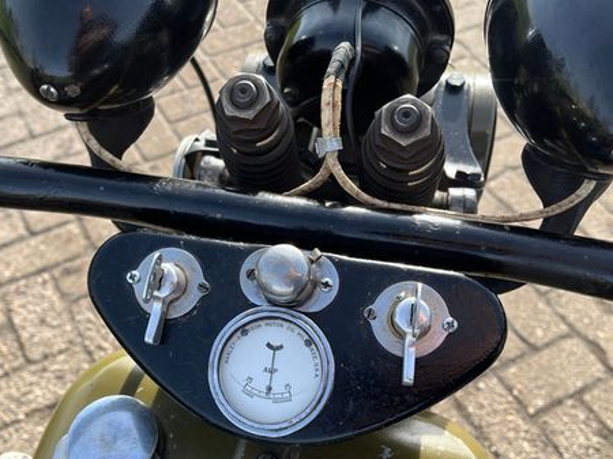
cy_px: 283
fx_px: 655
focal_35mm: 37
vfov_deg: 38.4
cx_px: 267
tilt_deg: -53.8
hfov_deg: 50.0
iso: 50
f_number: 1.6
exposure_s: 1/871
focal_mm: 5.1
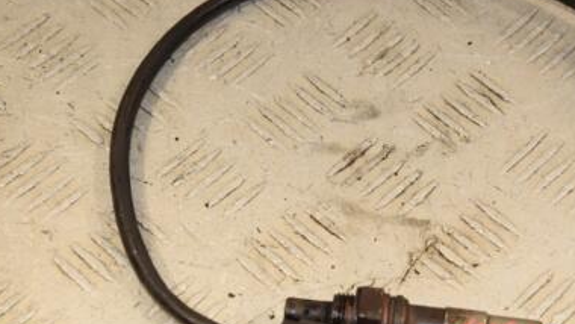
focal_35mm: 124
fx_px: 1891
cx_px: 436
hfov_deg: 17.2
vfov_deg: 9.8
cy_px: 186
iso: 800
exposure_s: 1/200
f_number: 7.1
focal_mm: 50
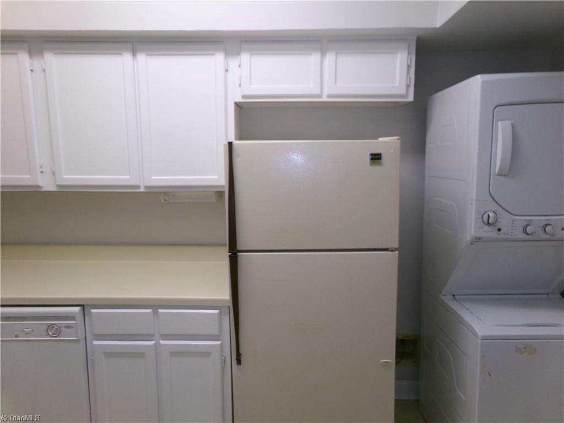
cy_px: 212
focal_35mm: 24
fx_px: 391
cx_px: 282
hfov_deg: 71.6
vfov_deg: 56.8
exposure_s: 1/34
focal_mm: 4.3
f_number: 3.7
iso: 188
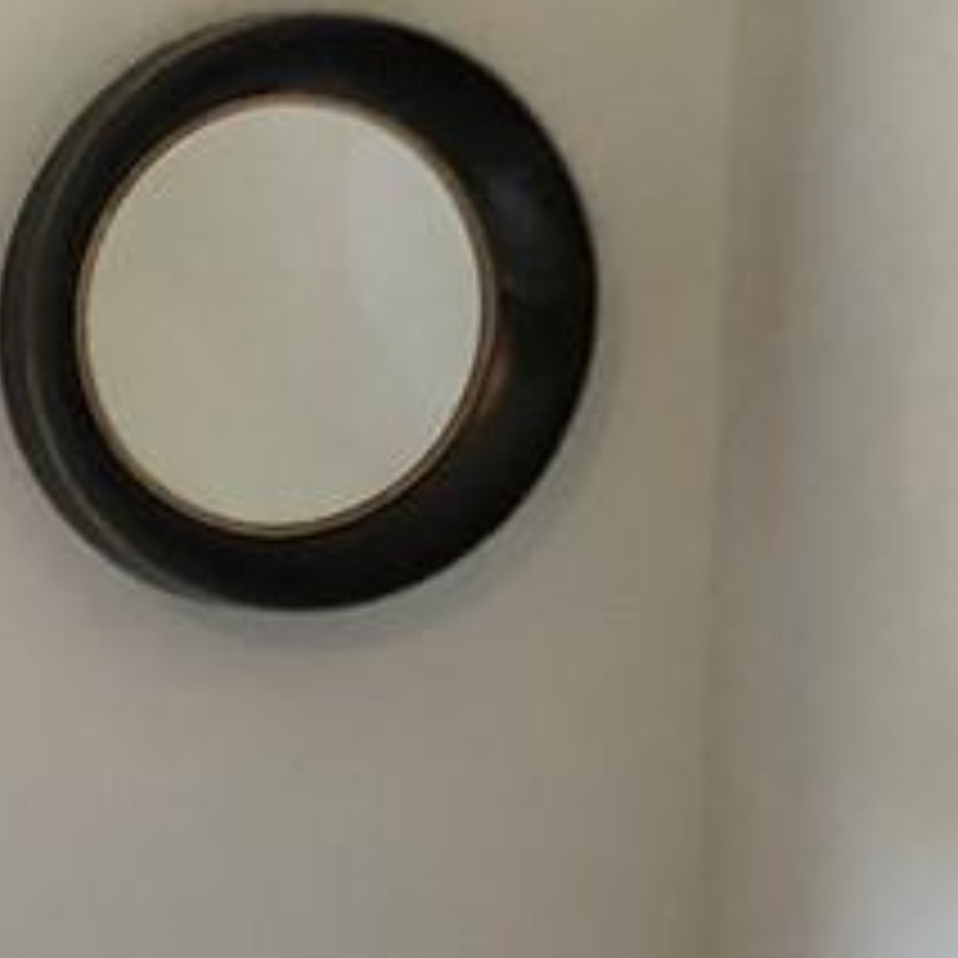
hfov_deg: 8.6
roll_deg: +1.6
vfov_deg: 9.2
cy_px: 1385
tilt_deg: -9.1
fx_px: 5824
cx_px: -1268
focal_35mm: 186
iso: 40
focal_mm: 3.99
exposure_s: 1/20
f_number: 1.8
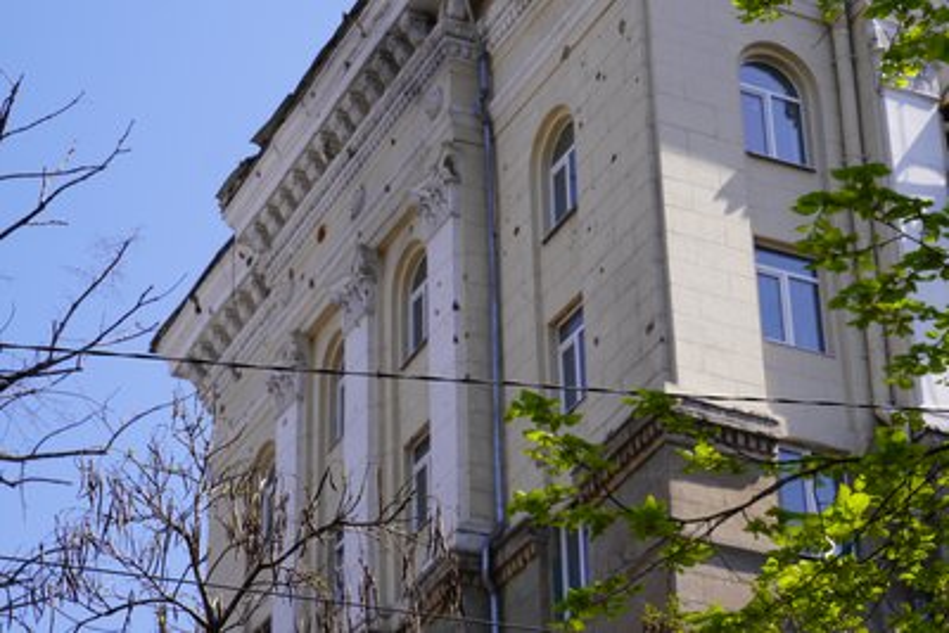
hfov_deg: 19.4
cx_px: 474
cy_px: 316
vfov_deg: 13.1
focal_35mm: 105
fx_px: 2769
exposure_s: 1/500
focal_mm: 70
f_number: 5
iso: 100
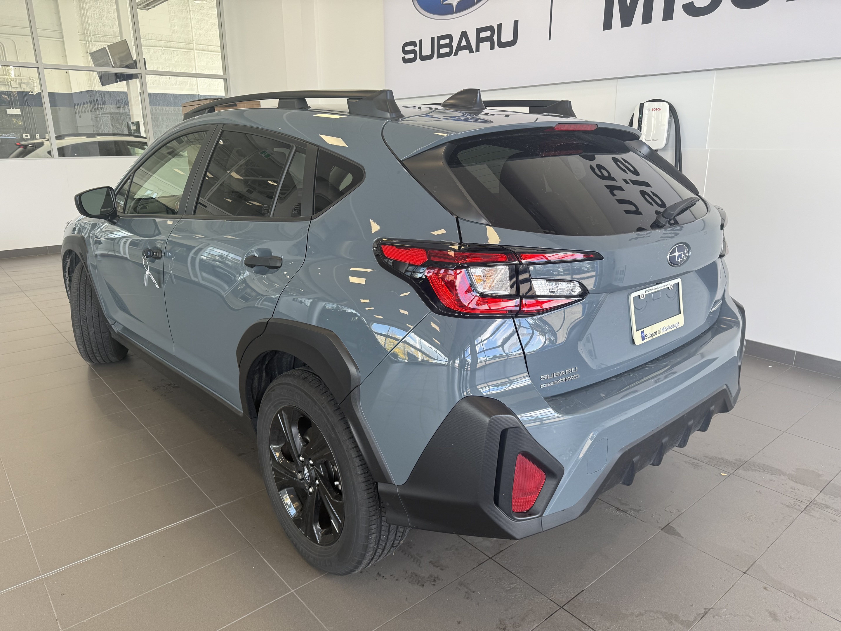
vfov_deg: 56.8
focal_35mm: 24
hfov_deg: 71.6
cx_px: 420
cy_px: 316
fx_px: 583
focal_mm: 6.76
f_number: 1.78
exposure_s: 1/120
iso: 64
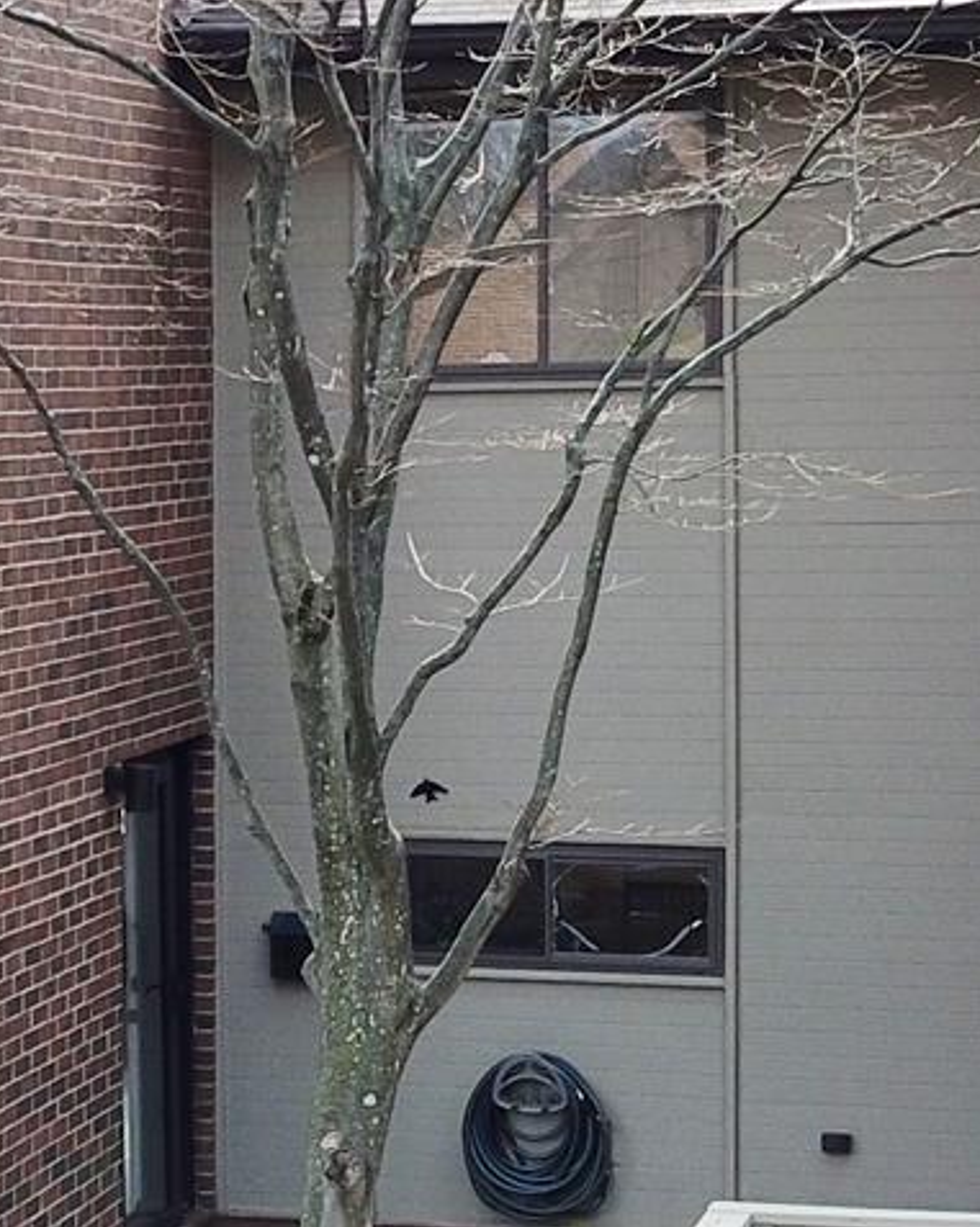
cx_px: 105
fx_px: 3956
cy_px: 656
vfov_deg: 17.6
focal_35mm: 109
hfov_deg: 14.0
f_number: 2.2
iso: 100
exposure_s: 1/468
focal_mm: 4.73
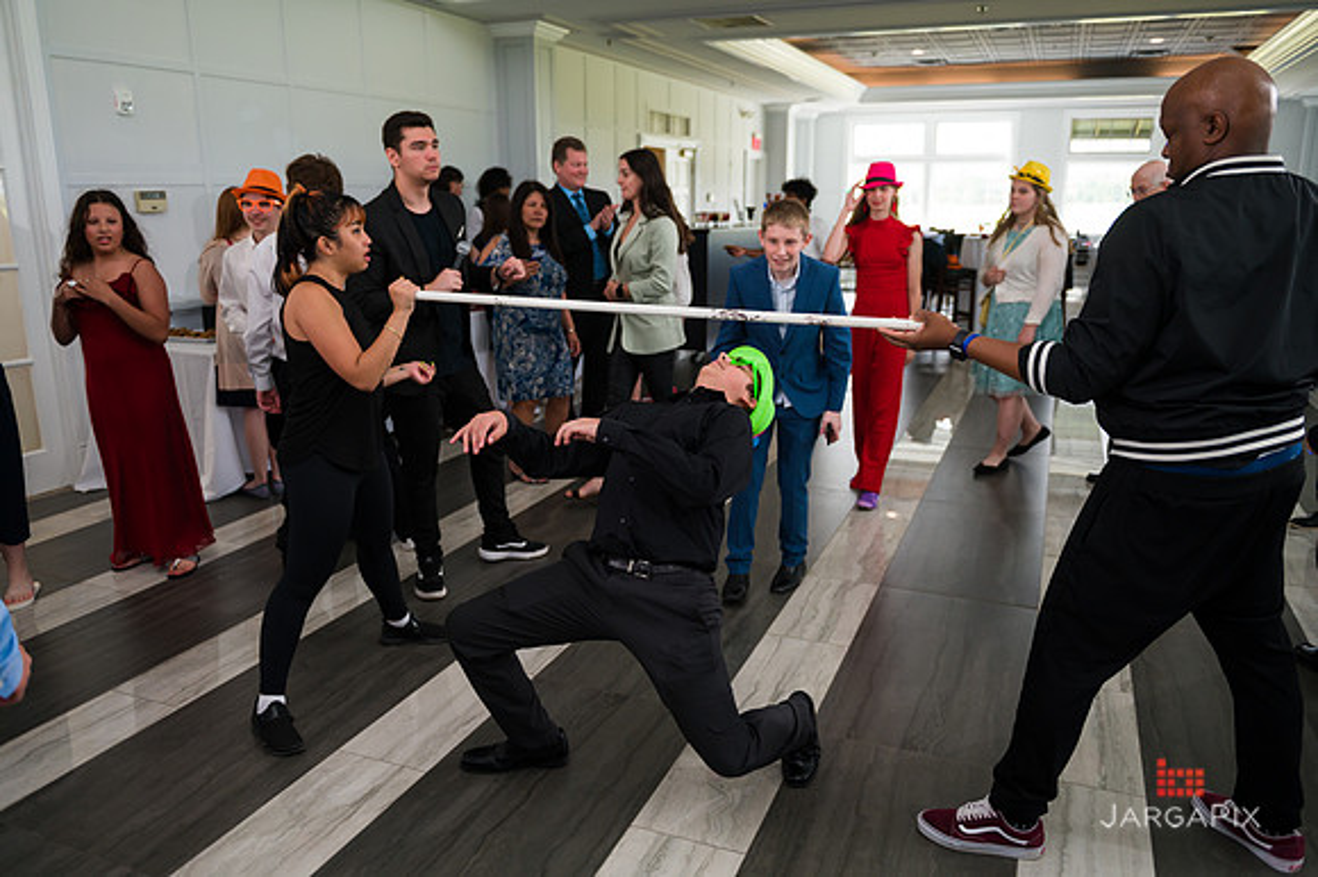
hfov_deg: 67.4
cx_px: 659
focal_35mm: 27
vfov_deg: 47.9
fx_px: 988
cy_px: 438
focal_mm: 27
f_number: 3.2
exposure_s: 1/200
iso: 400
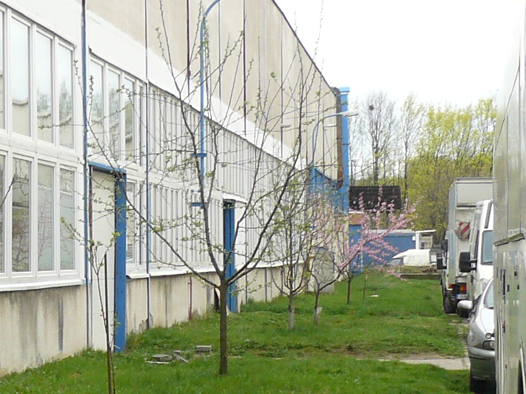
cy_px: 399
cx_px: -147
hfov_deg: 14.6
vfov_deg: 11.3
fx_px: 1975
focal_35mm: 130
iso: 100
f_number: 4
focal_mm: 6
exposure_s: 1/200
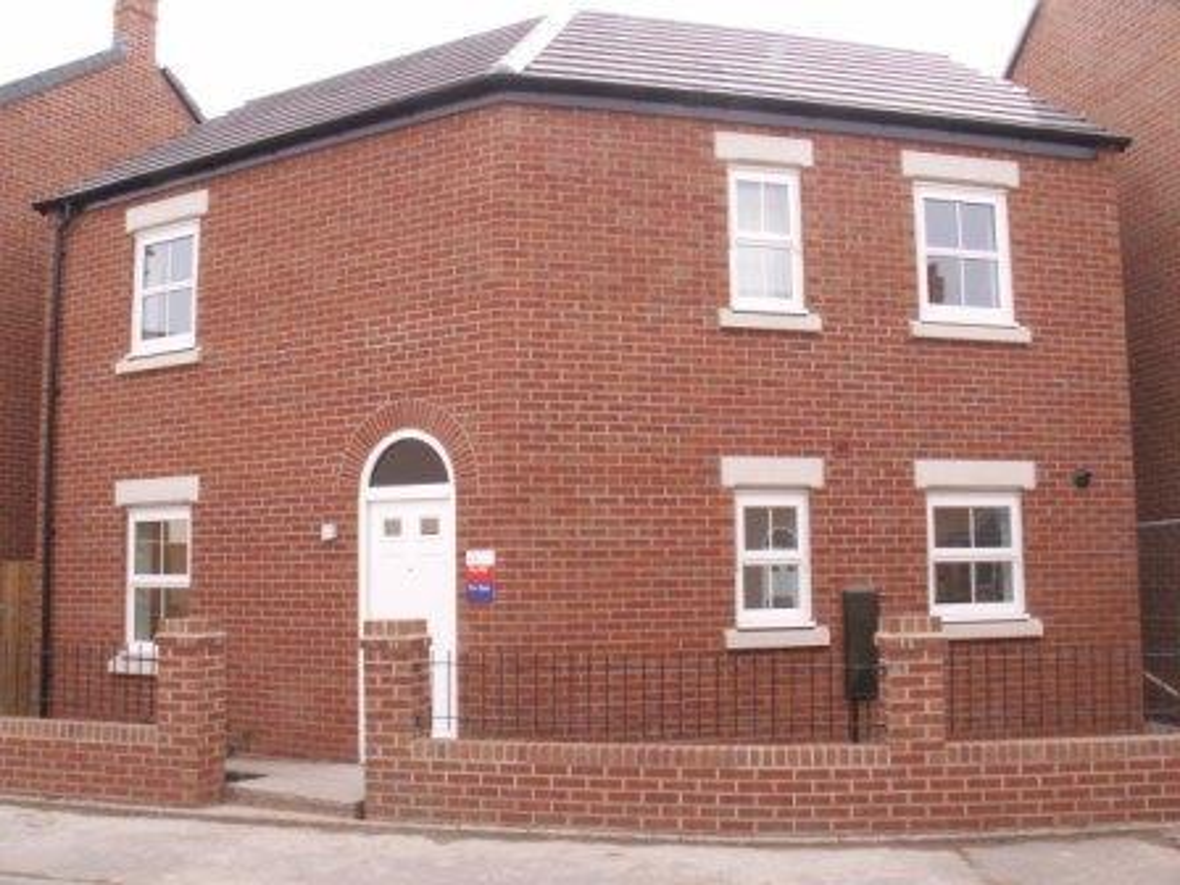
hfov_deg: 52.6
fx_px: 1193
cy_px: 442
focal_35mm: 35
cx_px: 590
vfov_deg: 40.7
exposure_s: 1/60
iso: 50
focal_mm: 5.86
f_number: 8
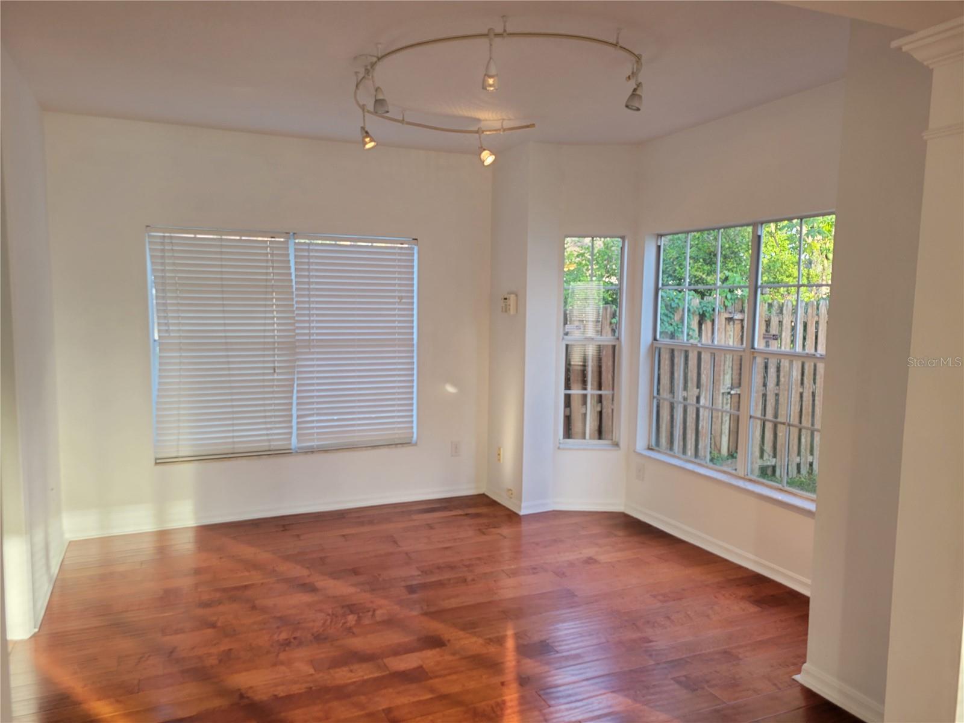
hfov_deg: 67.3
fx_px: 724
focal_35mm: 26
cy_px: 362
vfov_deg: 53.1
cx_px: 482
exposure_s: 1/119
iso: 100
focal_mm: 5.4
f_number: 1.8
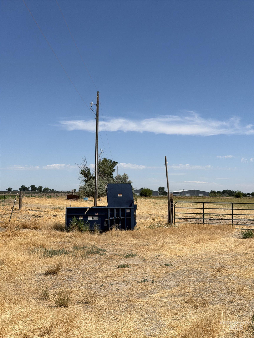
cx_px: 127
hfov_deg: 30.3
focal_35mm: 48
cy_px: 169
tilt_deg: +2.1
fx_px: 470
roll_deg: -1.0
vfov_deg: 39.7
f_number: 1.78
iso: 64
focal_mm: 6.76
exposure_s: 1/7874
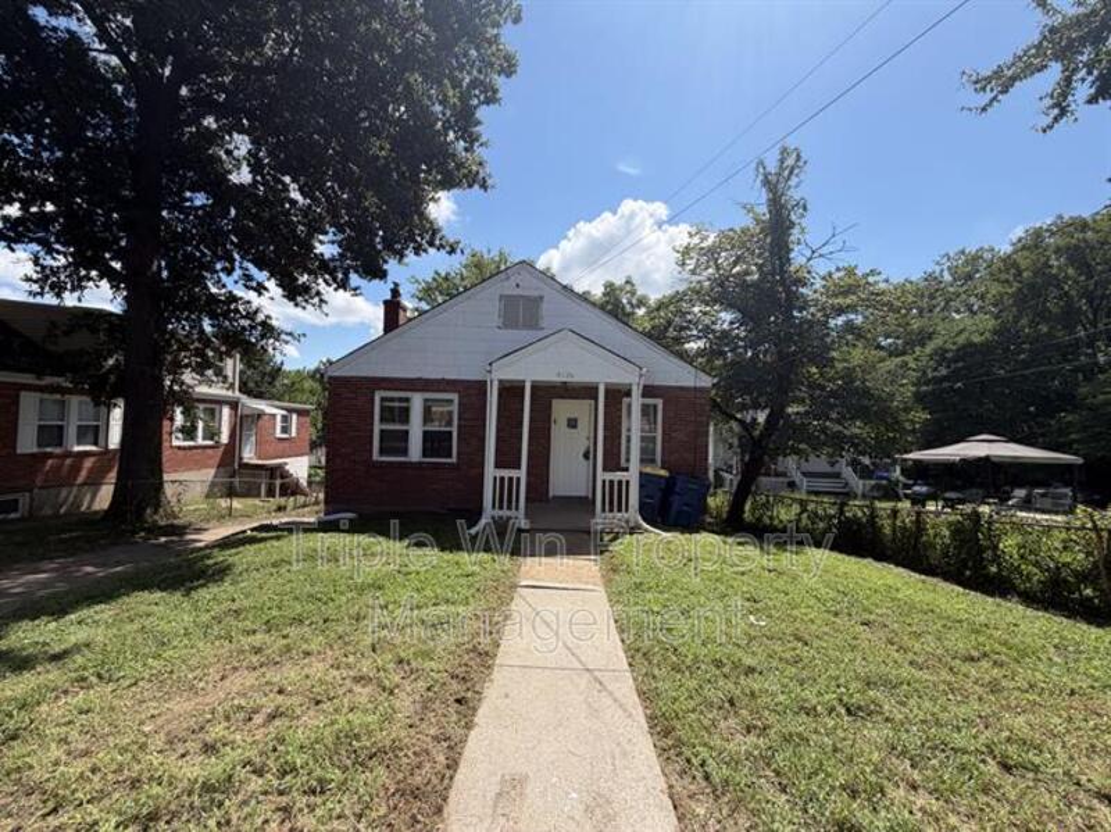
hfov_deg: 102.1
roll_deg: -1.7
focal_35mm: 14
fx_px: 449
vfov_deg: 85.6
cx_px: 556
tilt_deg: +2.4
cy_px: 416
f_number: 2.2
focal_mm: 2.22
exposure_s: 1/770
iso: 25
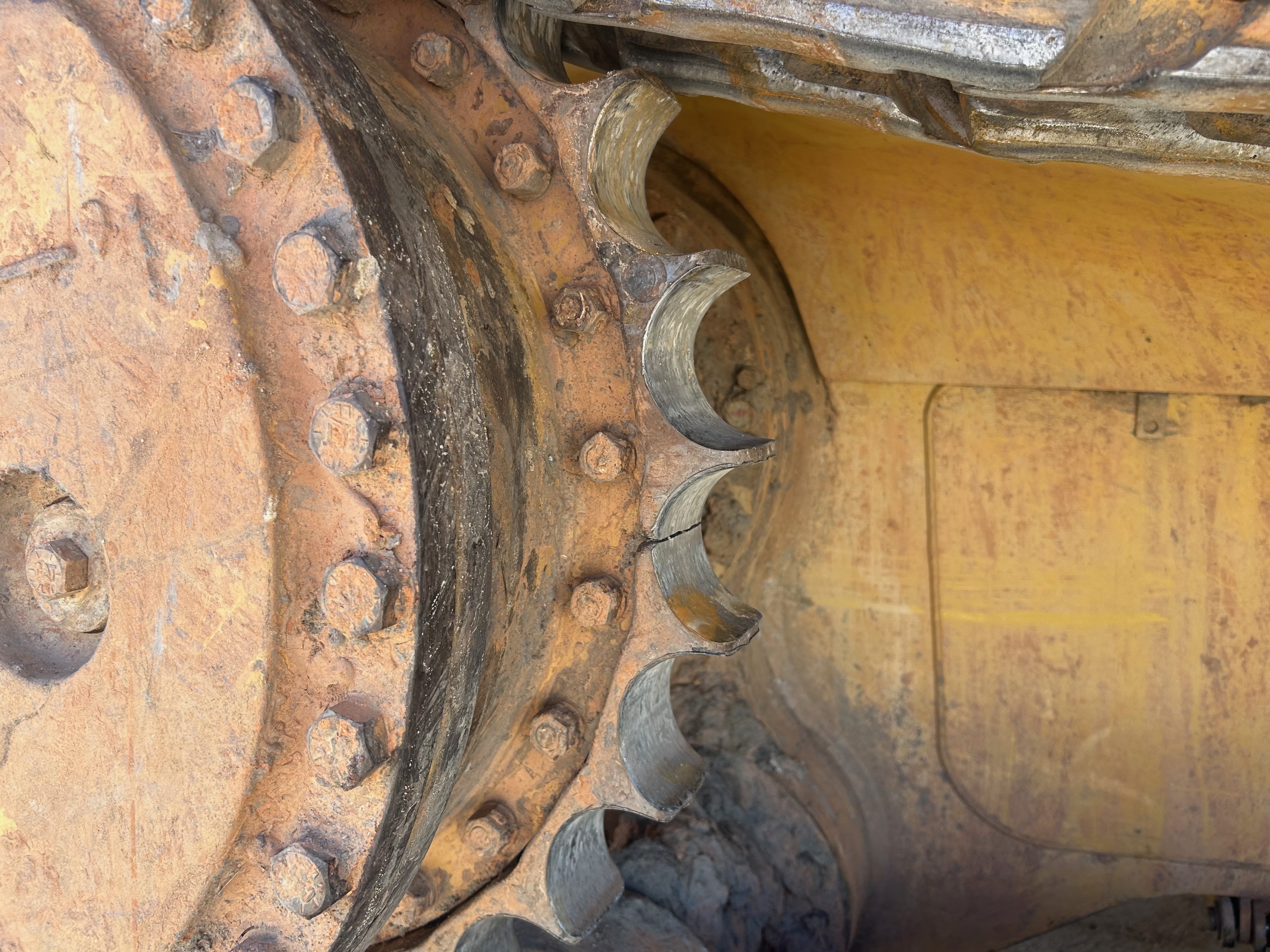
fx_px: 954
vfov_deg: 53.1
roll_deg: +1.8
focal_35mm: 26
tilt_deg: -5.9
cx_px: 635
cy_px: 476
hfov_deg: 67.3
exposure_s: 1/330
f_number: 1.5
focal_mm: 5.7
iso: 50
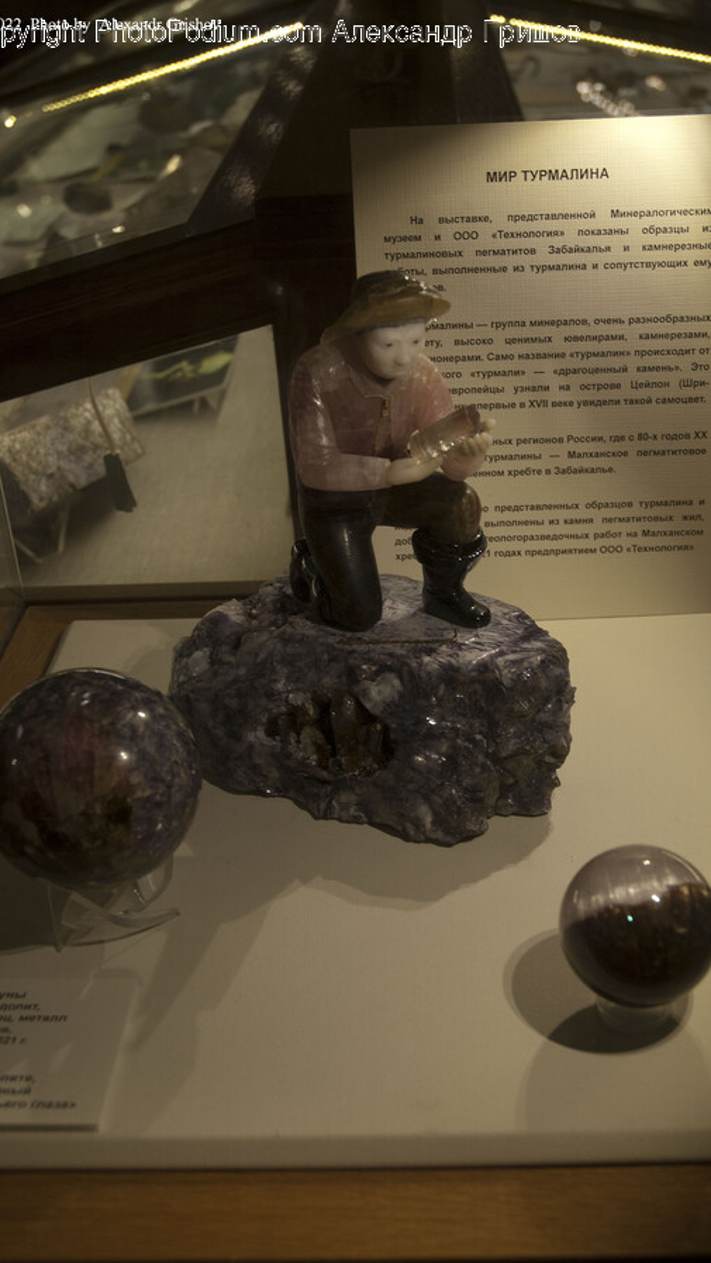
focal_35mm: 43
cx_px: 386
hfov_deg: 28.0
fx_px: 1424
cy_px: 632
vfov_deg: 47.8
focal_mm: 27
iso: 200
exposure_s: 1/80
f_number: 4.5
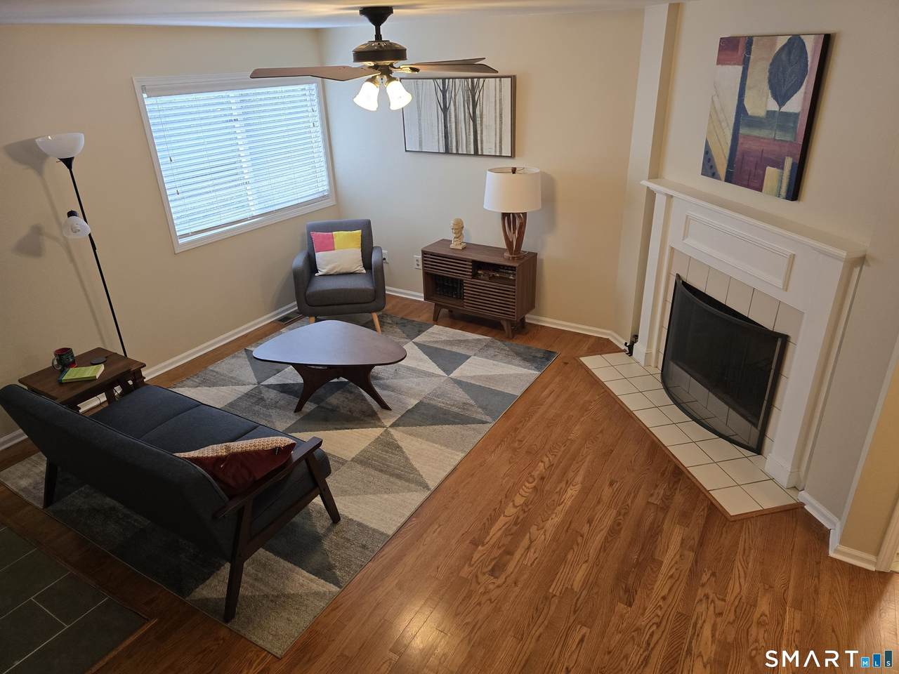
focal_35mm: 23
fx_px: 597
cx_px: 450
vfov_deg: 58.9
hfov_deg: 73.9
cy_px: 337
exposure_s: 1/120
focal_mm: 6.3
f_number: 1.7
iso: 320
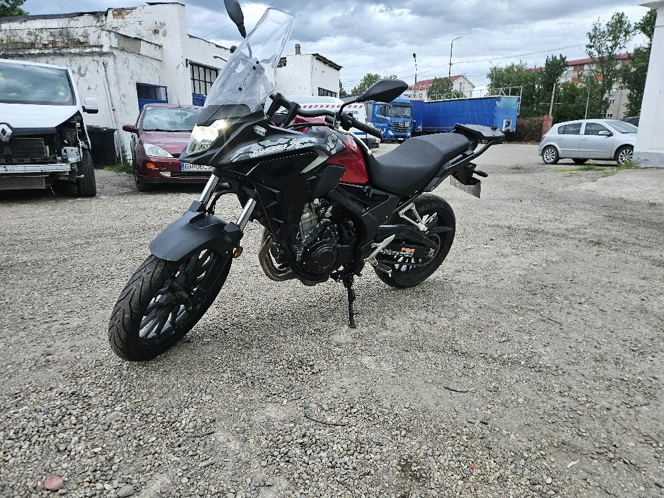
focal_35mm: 23
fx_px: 441
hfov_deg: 73.9
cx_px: 332
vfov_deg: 58.9
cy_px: 249
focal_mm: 5.4
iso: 250
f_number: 1.8
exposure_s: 1/101
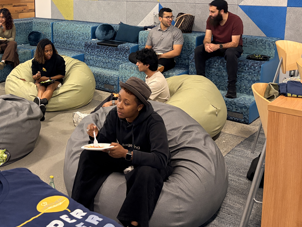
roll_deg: +0.9
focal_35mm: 46
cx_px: 60
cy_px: 45
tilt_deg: -9.0
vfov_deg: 30.7
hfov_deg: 39.6
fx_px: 401
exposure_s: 1/60
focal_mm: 5.96
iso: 400
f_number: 1.6
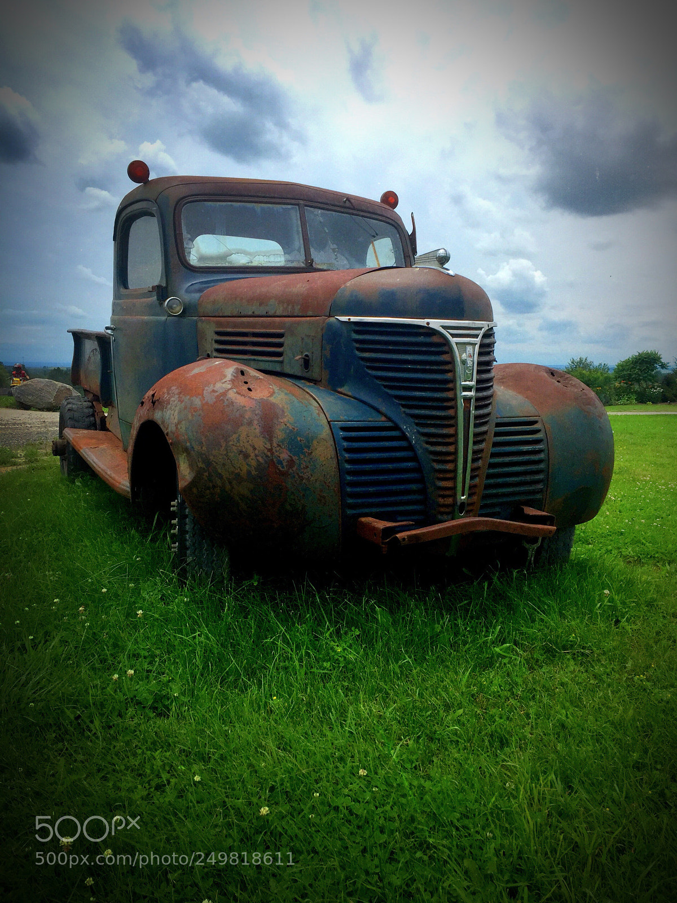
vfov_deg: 61.7
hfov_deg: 48.2
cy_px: 452
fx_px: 756
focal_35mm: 29
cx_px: 338
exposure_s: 1/2326
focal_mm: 4.15
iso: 32
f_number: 2.2
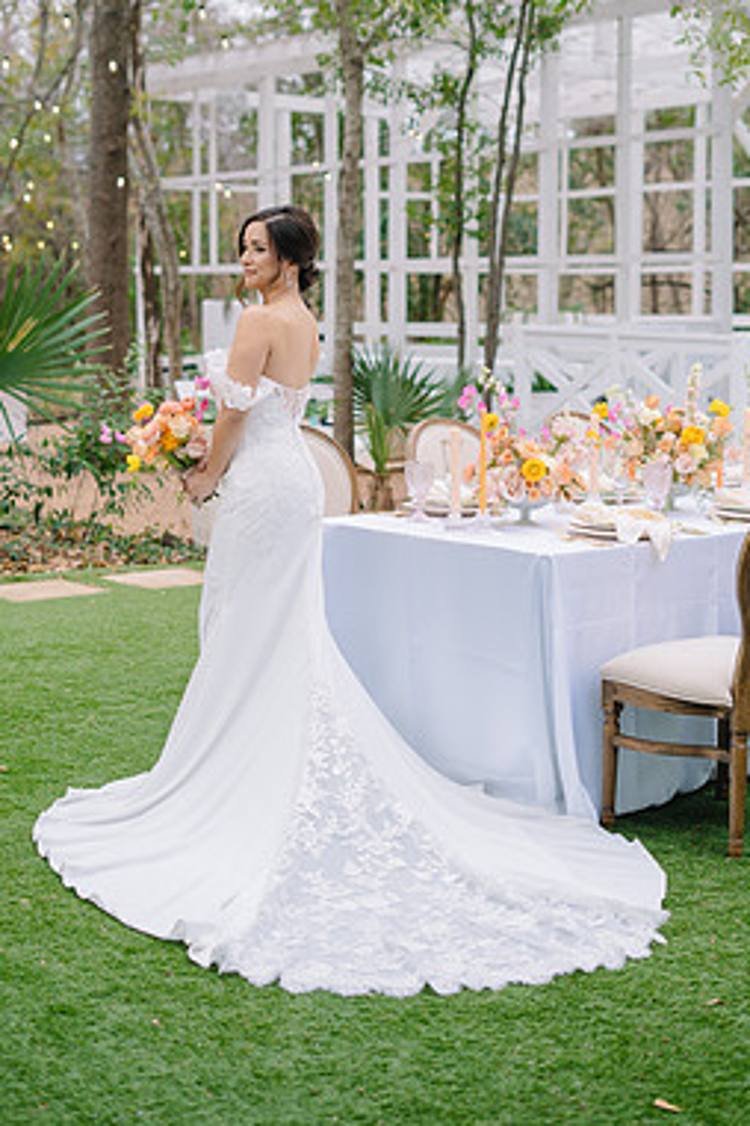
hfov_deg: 23.0
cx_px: 348
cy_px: 520
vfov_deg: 33.9
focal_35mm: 59
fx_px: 1844
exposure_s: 1/200
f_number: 2.5
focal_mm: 50
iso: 80
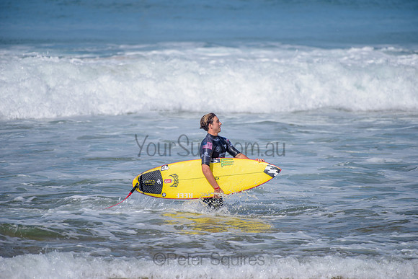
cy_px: 140
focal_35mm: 500
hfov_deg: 4.1
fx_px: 5807
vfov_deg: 2.8
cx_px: 209
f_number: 5.6
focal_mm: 500
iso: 160
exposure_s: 1/2000
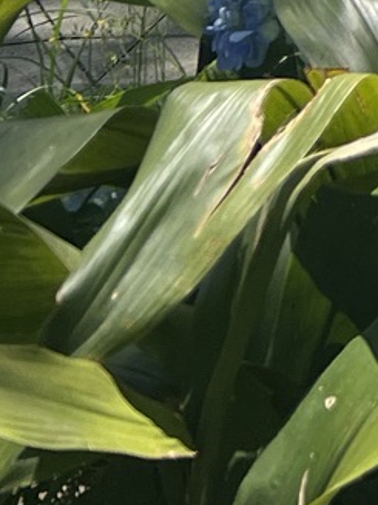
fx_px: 2317
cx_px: 1145
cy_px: -624
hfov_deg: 8.0
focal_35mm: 159
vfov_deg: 10.9
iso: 50
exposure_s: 1/2123
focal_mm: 5.7
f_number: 1.5
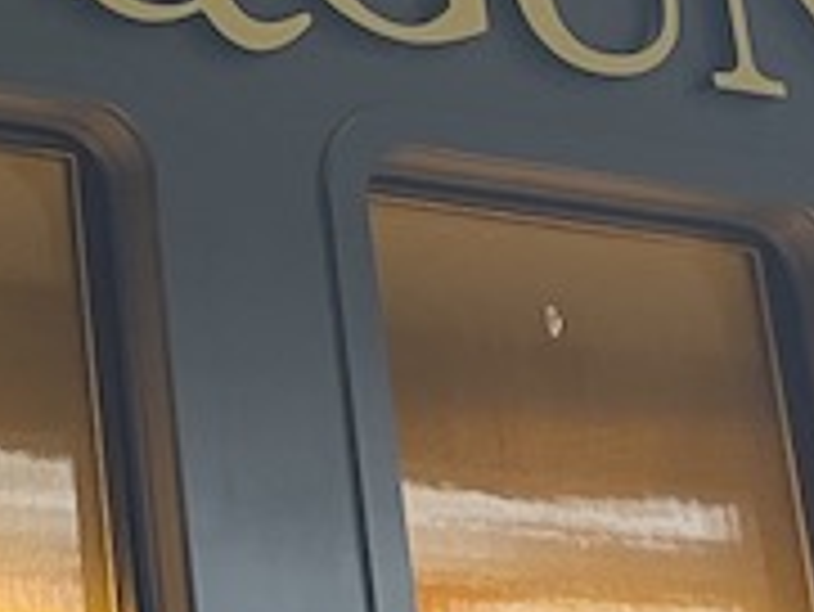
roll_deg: +1.3
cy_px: -189
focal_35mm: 147
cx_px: -328
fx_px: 3459
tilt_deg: +24.1
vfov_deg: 9.9
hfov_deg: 12.9
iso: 125
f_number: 1.6
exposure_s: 1/83
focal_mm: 5.1
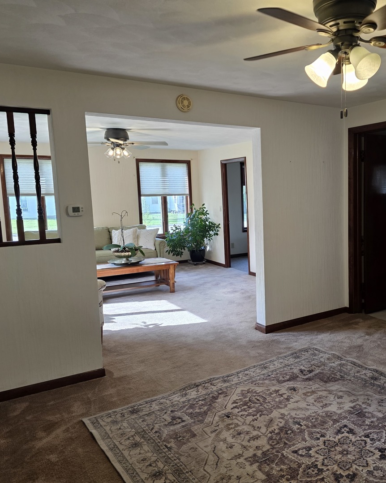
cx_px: 283
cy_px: 242
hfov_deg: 47.0
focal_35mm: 30
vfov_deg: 58.8
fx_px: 429
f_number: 1.7
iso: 125
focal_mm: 6.3
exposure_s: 1/120
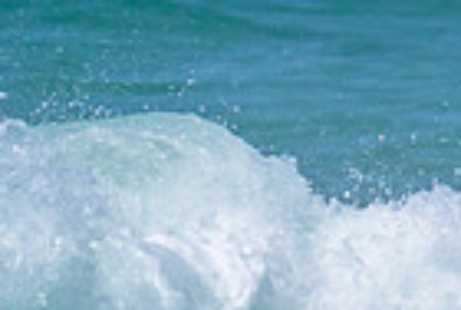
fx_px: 58363
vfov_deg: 0.3
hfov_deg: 0.5
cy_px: 132
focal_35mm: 4548
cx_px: -815
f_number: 16
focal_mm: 800
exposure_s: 1/2000
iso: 1600
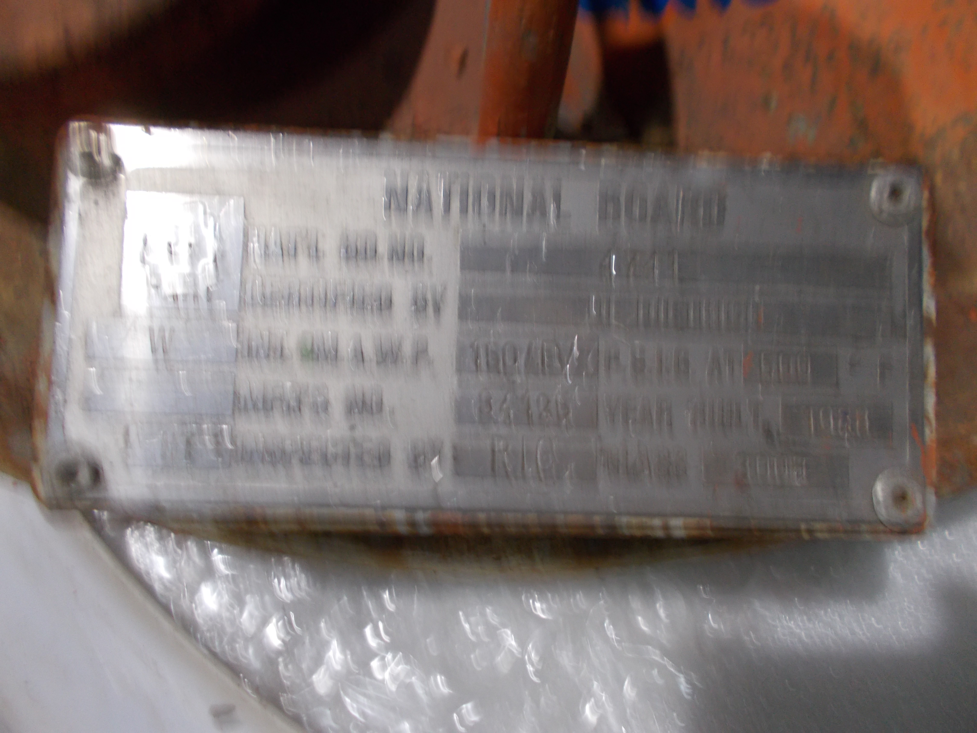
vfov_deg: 53.1
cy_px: 366
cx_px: 488
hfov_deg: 67.3
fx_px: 734
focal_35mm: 26
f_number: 3.2
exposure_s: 1/13
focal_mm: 4.6
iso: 200
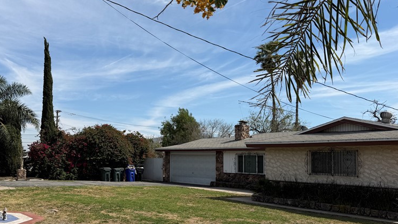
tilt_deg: +4.9
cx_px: 134
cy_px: 130
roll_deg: -0.8
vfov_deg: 32.7
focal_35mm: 36
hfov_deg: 54.2
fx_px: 380
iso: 80
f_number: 1.78
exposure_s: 1/6711
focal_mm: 6.76
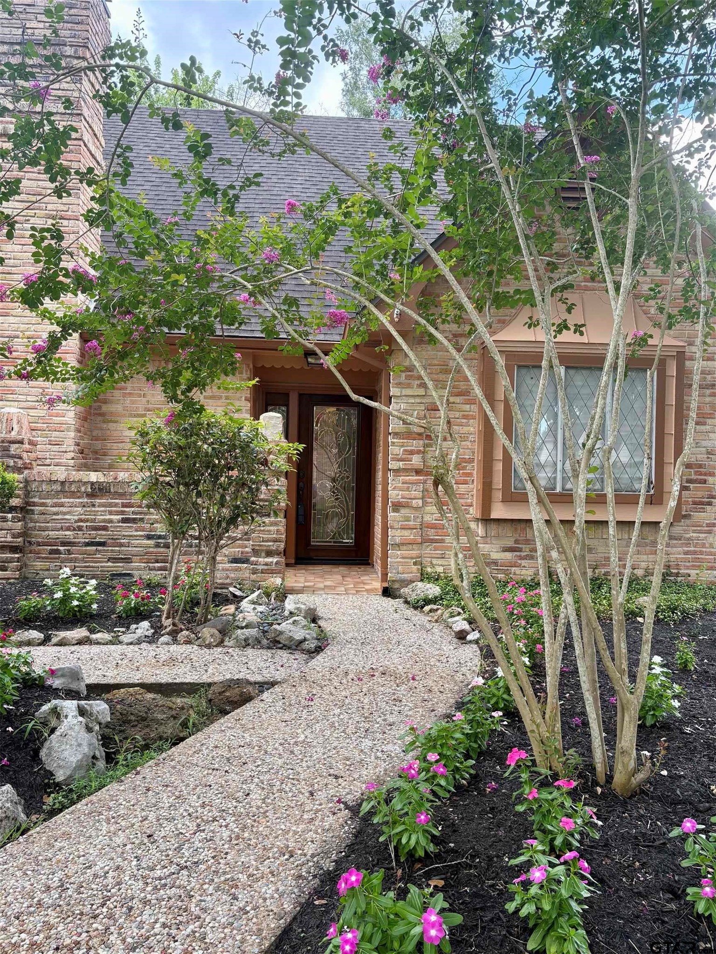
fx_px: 717
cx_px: 358
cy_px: 477
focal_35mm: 26
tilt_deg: +1.3
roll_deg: -0.9
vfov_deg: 67.3
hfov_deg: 53.1
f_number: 1.6
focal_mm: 5.96
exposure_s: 1/253
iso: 64
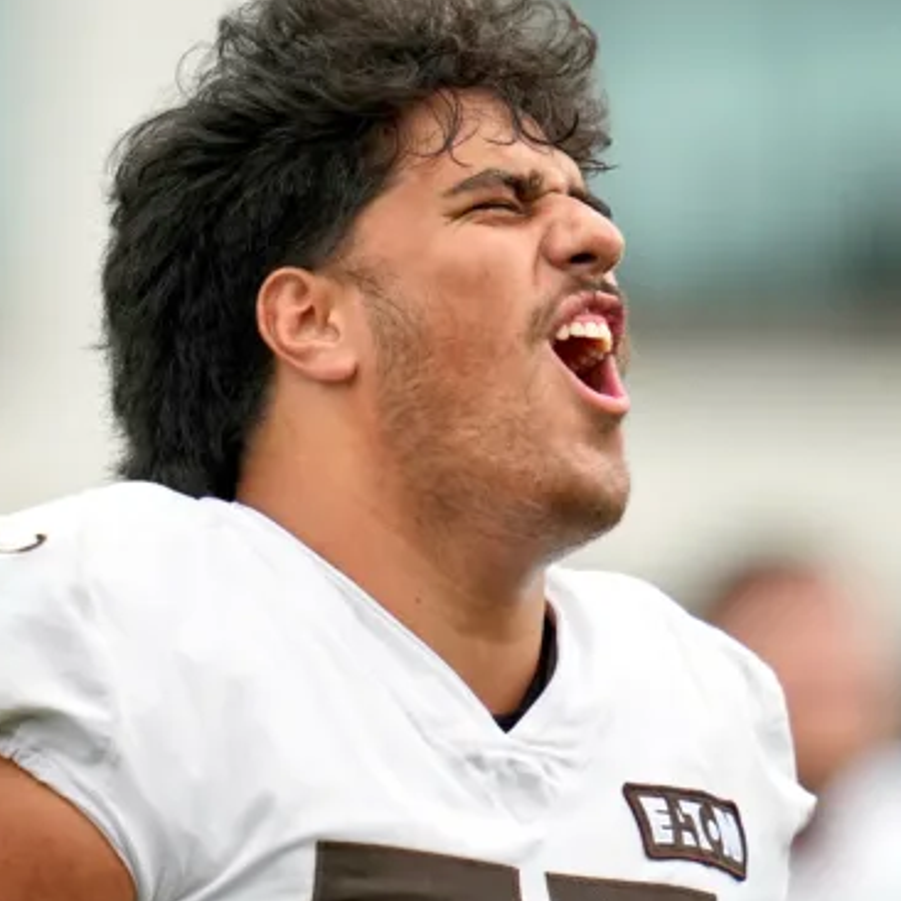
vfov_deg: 1.7
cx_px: 391
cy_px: 537
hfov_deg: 1.7
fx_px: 30773
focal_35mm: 1045
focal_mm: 400
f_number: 2.8
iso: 640
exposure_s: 1/2000
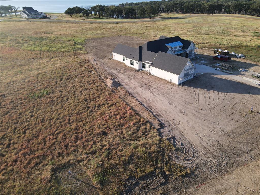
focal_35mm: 24
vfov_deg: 56.8
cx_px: 130
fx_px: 180
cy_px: 98
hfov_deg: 71.6
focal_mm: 4.5
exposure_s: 1/15
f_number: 2.8
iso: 280
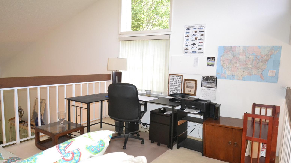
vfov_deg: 44.3
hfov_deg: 71.9
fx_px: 201
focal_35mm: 26
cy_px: 87
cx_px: 147
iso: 3200
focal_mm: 16
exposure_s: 1/60
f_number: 4
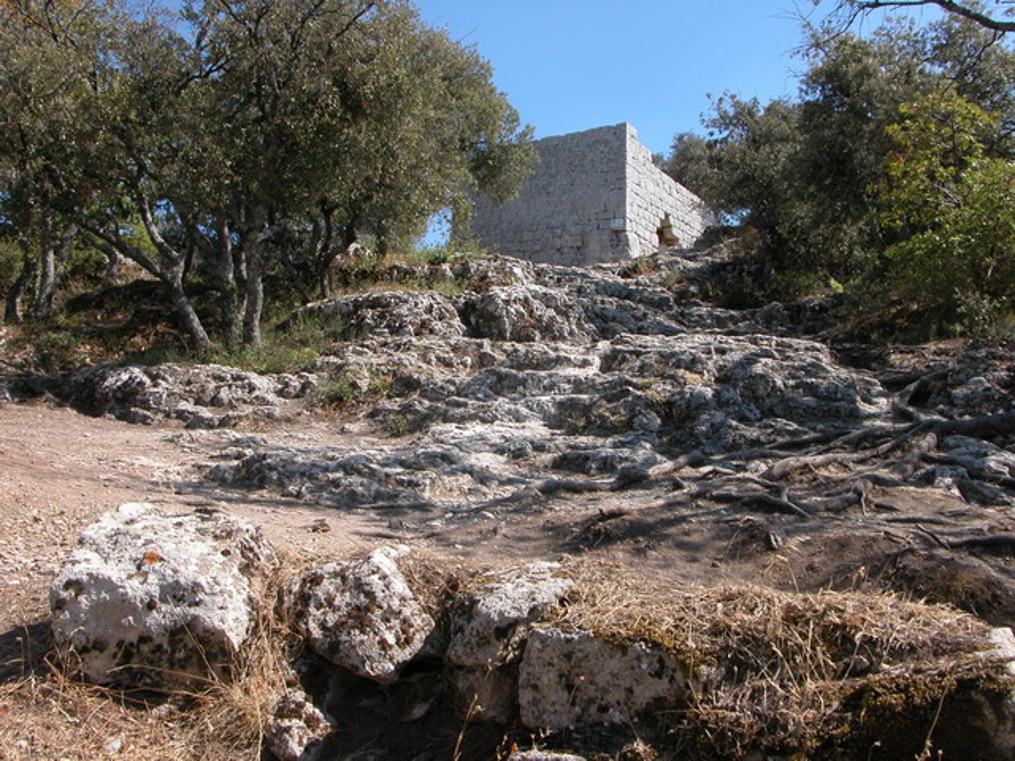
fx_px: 1026
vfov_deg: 40.7
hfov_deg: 52.6
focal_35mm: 35
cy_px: 380
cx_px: 508
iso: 100
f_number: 5.6
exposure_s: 1/303
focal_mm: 8.9
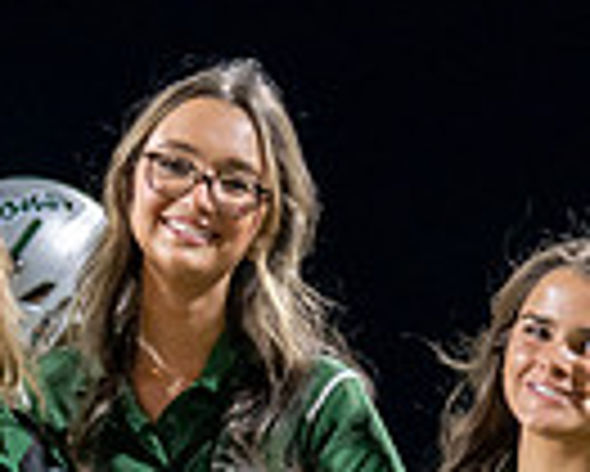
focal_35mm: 428
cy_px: 850
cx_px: 219
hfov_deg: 4.5
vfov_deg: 3.6
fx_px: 7479
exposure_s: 1/400
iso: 1250
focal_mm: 70
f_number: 2.8
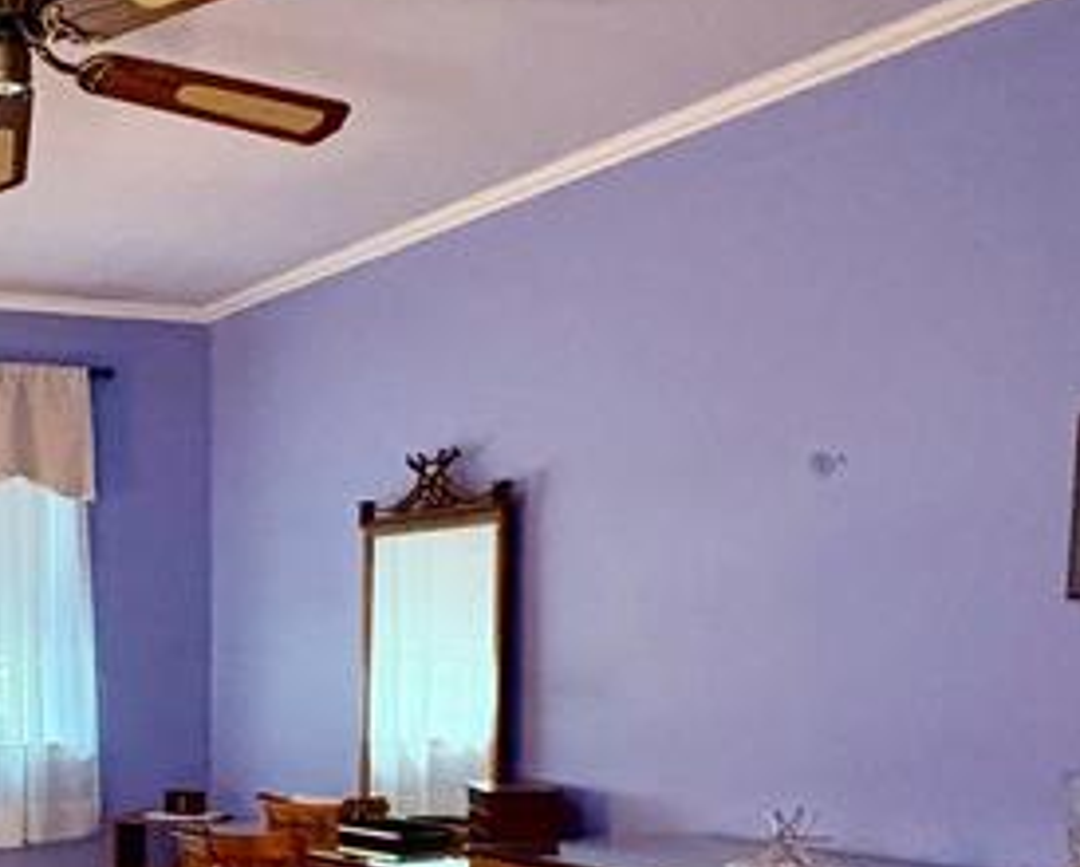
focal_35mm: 51
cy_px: 761
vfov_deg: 28.7
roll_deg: +0.8
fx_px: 1632
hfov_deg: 33.1
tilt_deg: -4.1
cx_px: -35
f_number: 2.2
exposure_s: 1/40
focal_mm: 2.22
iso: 800
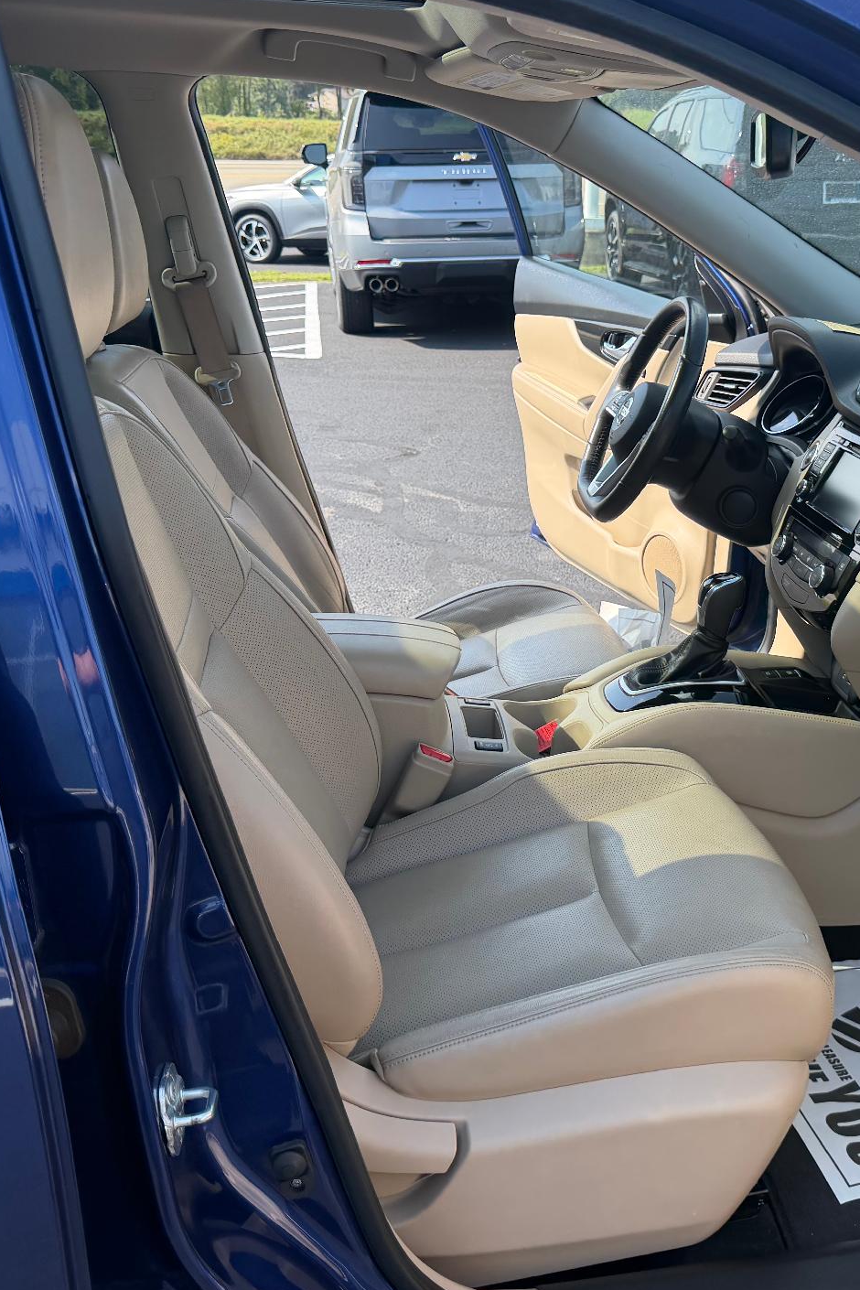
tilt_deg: -21.0
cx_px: 589
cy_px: 650
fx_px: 1218
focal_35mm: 34
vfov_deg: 55.8
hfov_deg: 38.3
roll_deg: -3.2
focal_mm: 6.76
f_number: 1.78
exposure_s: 1/1522
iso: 100
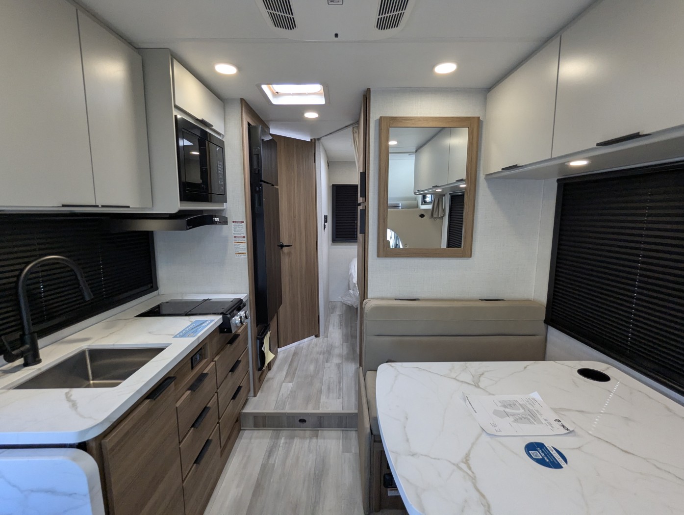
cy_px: 258
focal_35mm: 16
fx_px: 317
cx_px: 342
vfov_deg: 78.2
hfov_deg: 94.4
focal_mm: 2.35
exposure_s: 1/179
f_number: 2.2
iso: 244
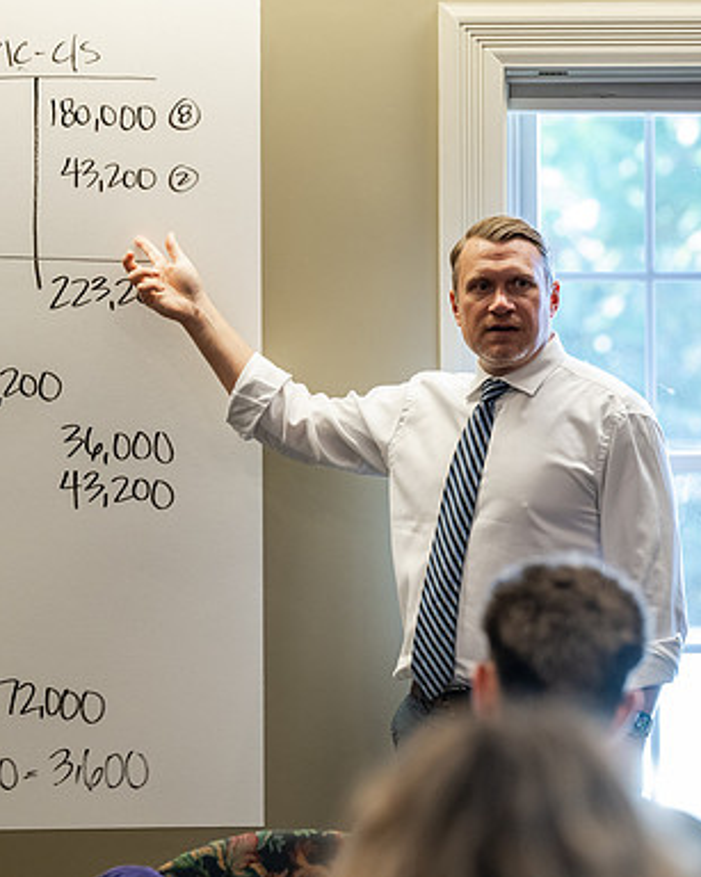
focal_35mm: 248
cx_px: 295
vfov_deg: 7.8
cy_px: 440
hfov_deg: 6.2
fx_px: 6434
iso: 2000
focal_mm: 175
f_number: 4
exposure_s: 1/200
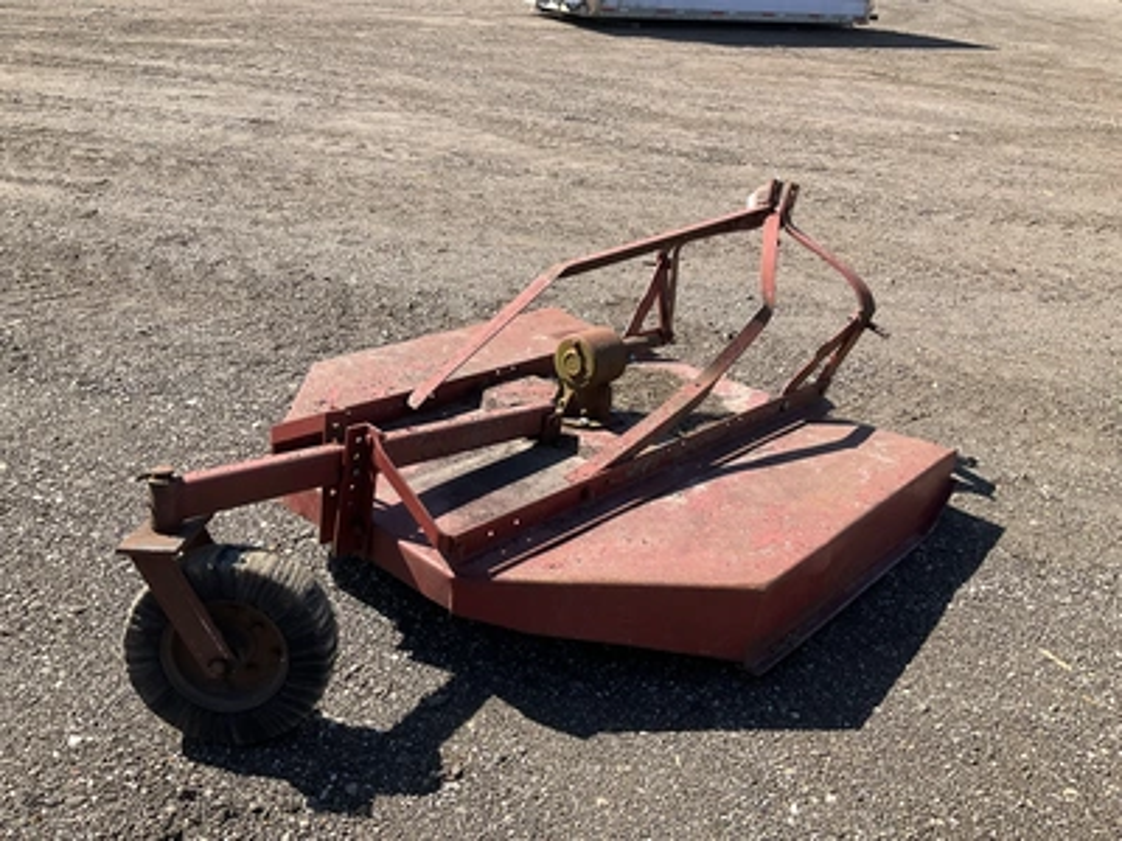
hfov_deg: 61.7
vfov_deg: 48.2
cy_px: 420
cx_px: 561
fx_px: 940
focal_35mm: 29
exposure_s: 1/898
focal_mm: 3
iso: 25
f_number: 1.8
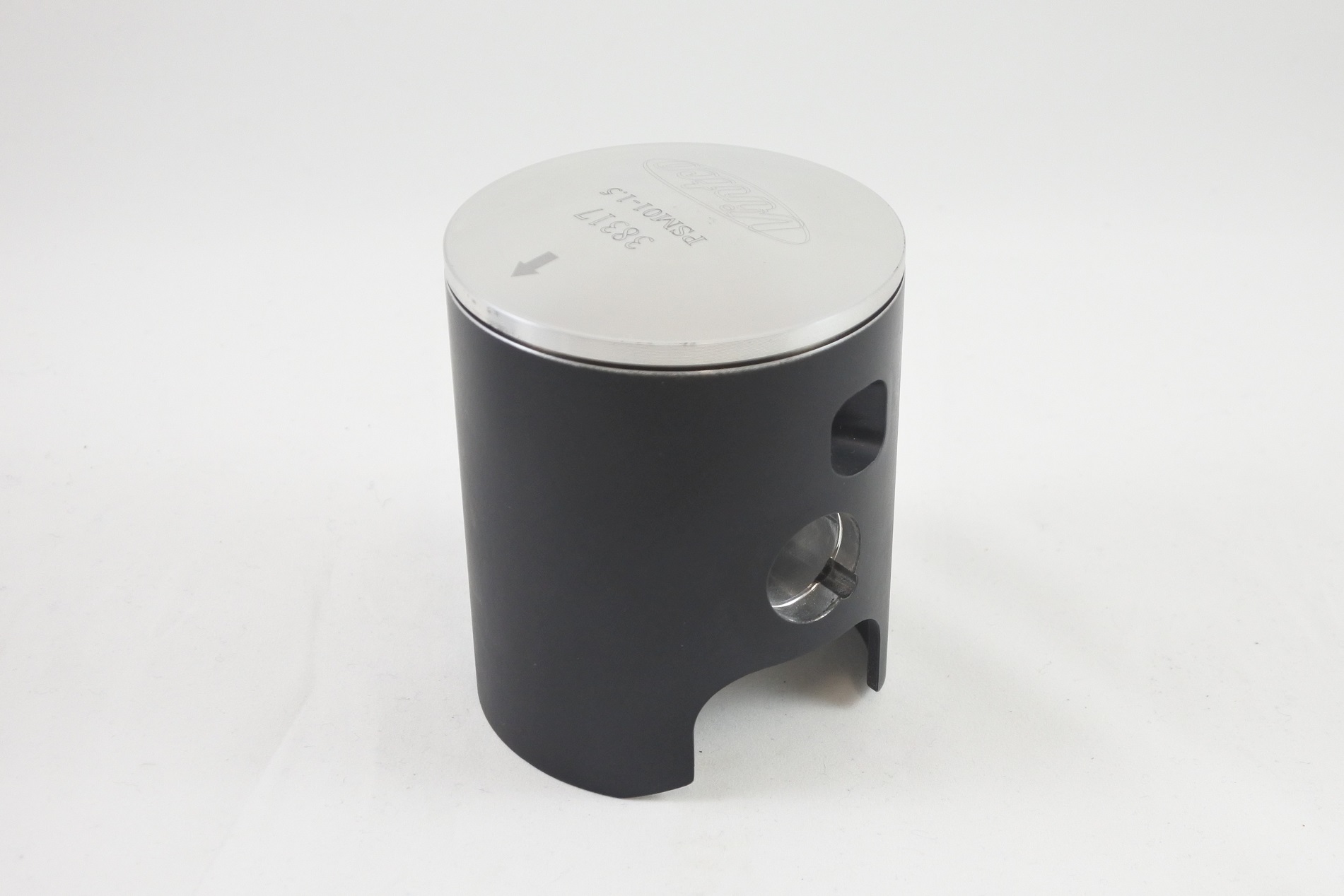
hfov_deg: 46.4
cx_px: 672
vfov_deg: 31.9
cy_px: 448
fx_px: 1568
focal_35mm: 42
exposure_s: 1/125
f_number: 4.2
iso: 560
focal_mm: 15.7
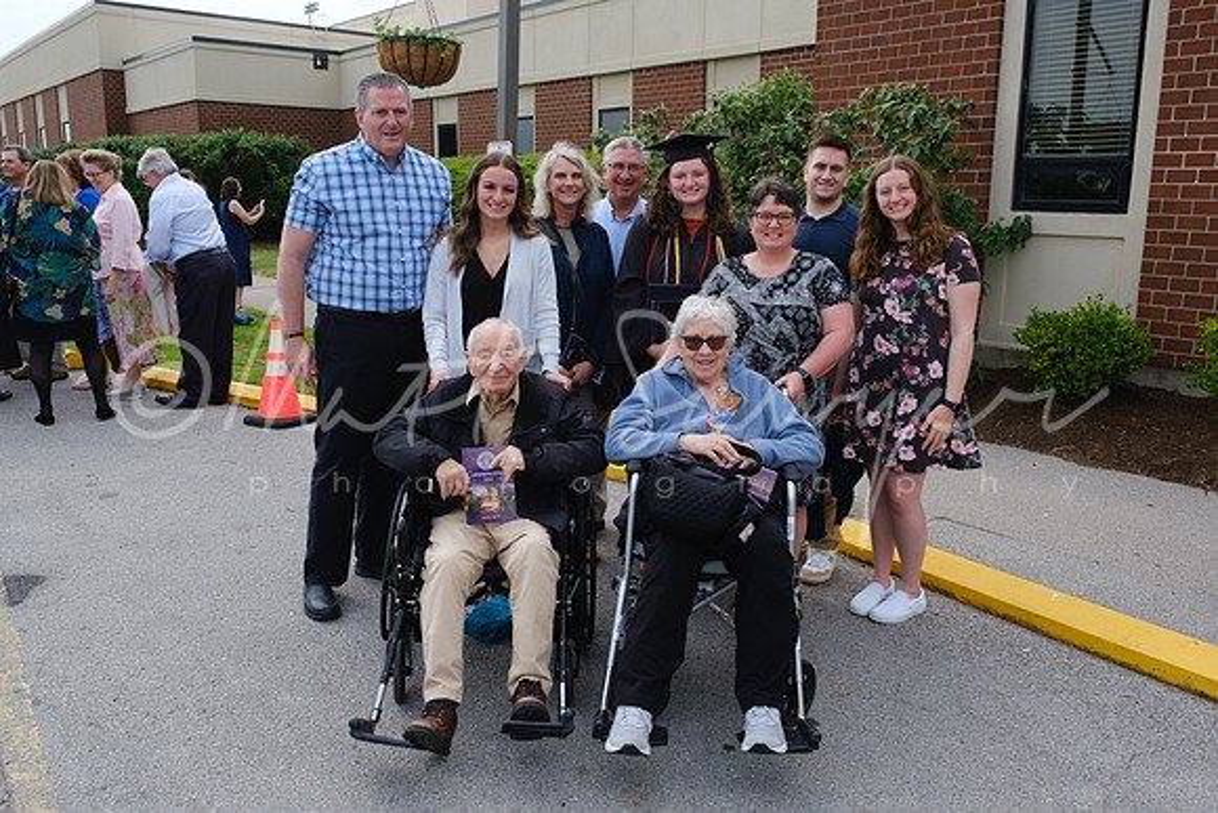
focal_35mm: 29
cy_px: 406
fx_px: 981
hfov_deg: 63.6
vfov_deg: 45.0
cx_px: 609
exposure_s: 1/250
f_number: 11
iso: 400
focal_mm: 19.4
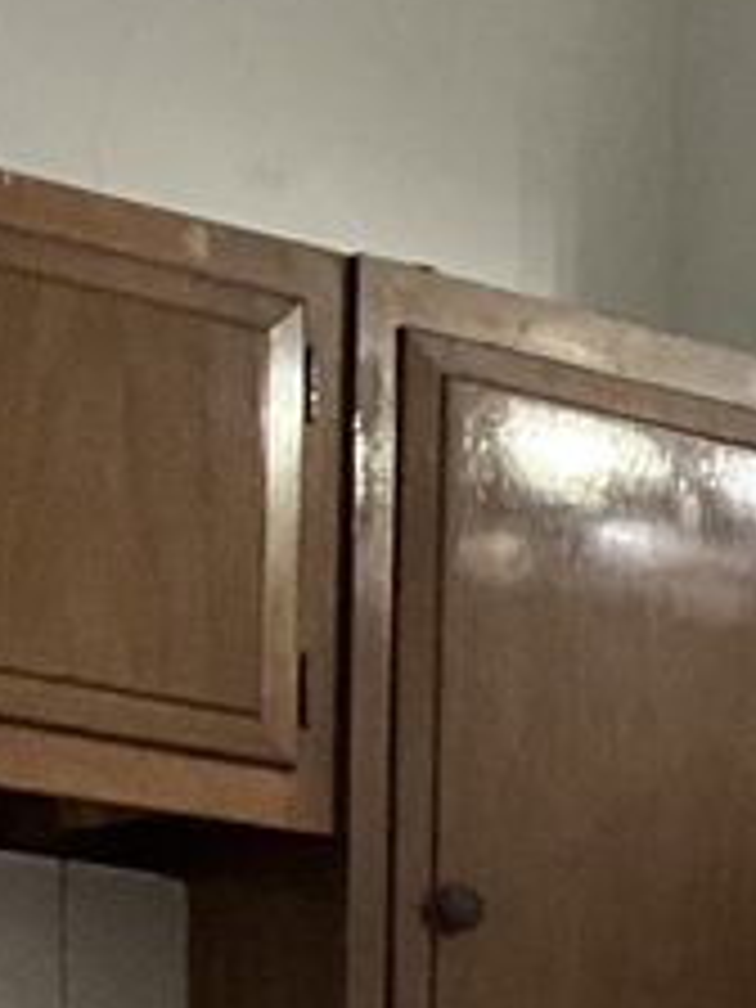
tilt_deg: -6.2
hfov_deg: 9.9
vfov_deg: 12.2
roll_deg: -1.9
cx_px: 1436
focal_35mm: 140
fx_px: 4077
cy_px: 2146
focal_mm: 3
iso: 320
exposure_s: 1/53
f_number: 1.8
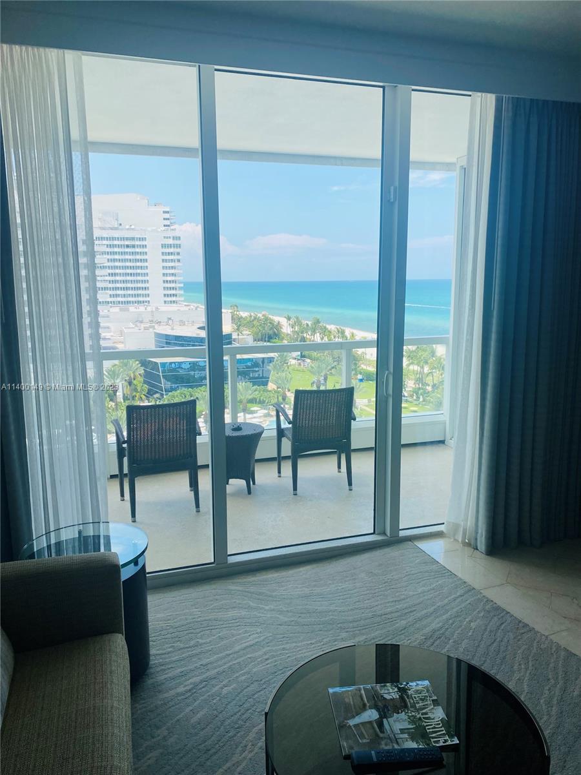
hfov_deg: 53.1
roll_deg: +1.0
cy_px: 388
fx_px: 582
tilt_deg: -9.8
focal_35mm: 26
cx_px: 290
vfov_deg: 67.3
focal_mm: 4.25
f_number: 1.8
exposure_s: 1/673
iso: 32
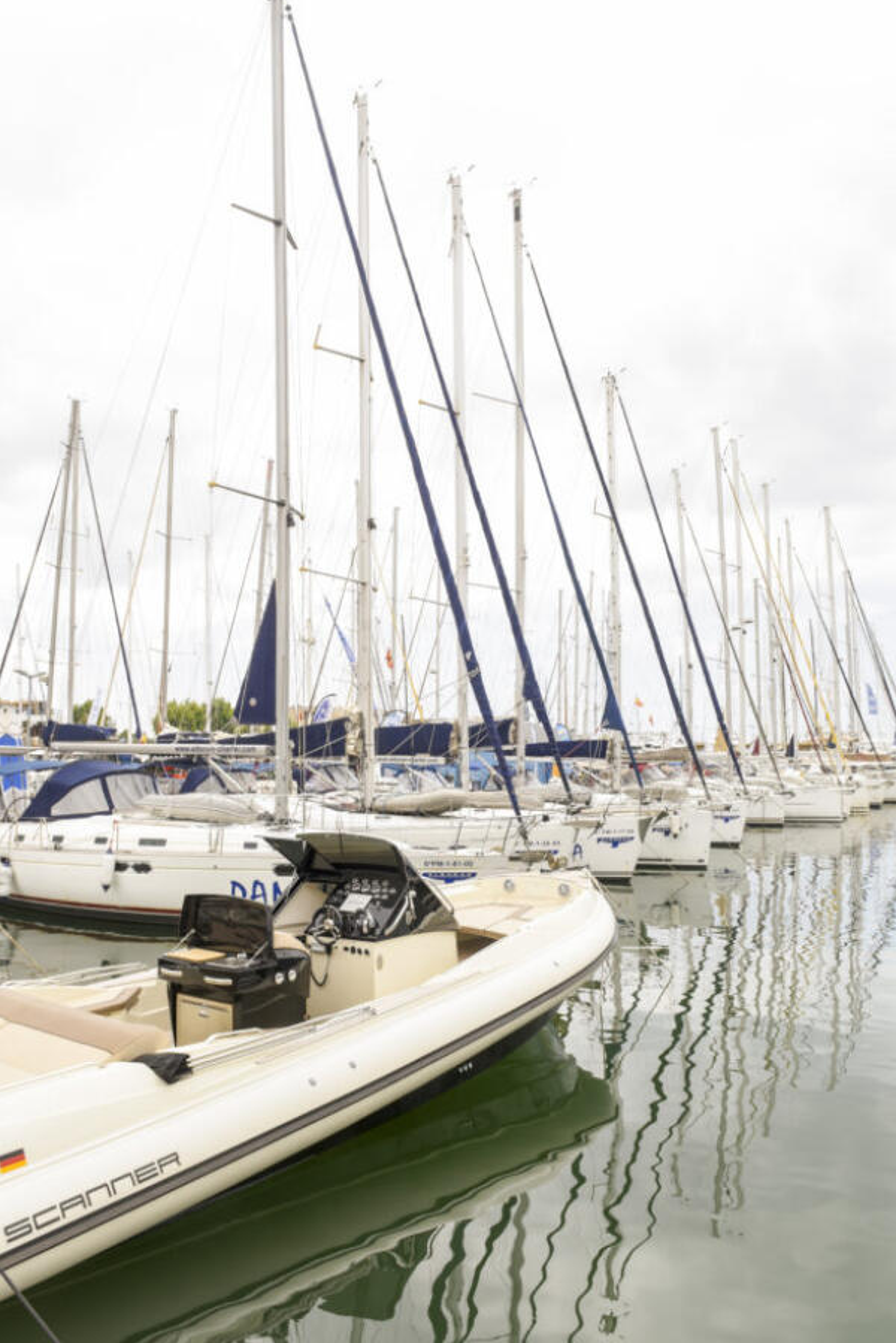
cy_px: 716
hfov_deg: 46.4
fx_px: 1044
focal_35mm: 28
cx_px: 451
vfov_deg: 65.4
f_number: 7.1
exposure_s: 1/160
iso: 100
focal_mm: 24
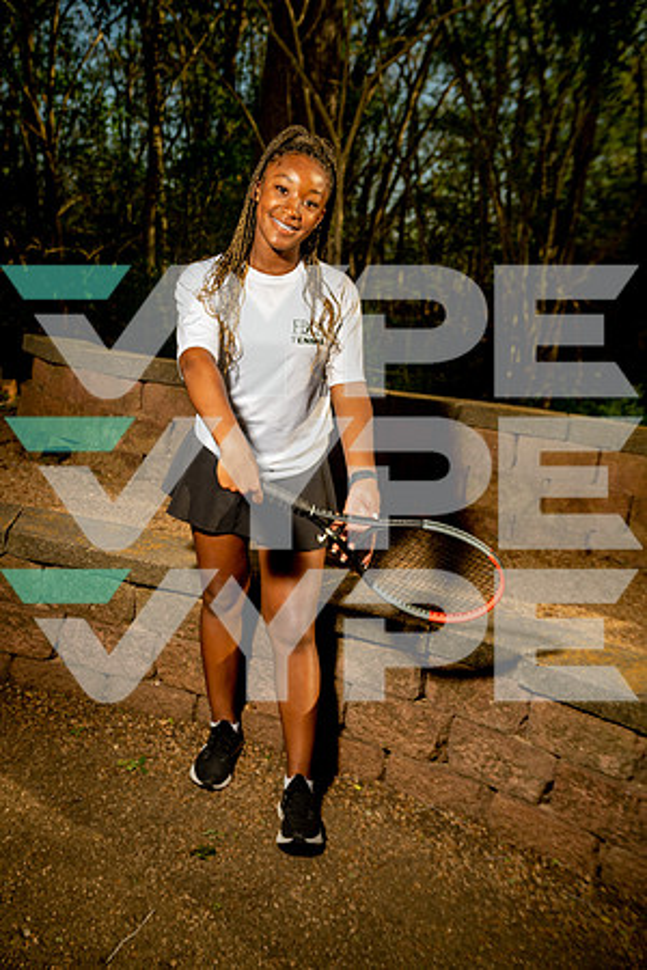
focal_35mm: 36
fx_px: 970
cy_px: 485
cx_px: 324
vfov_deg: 53.1
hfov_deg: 36.9
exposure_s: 1/250
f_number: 4.5
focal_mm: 36
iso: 125
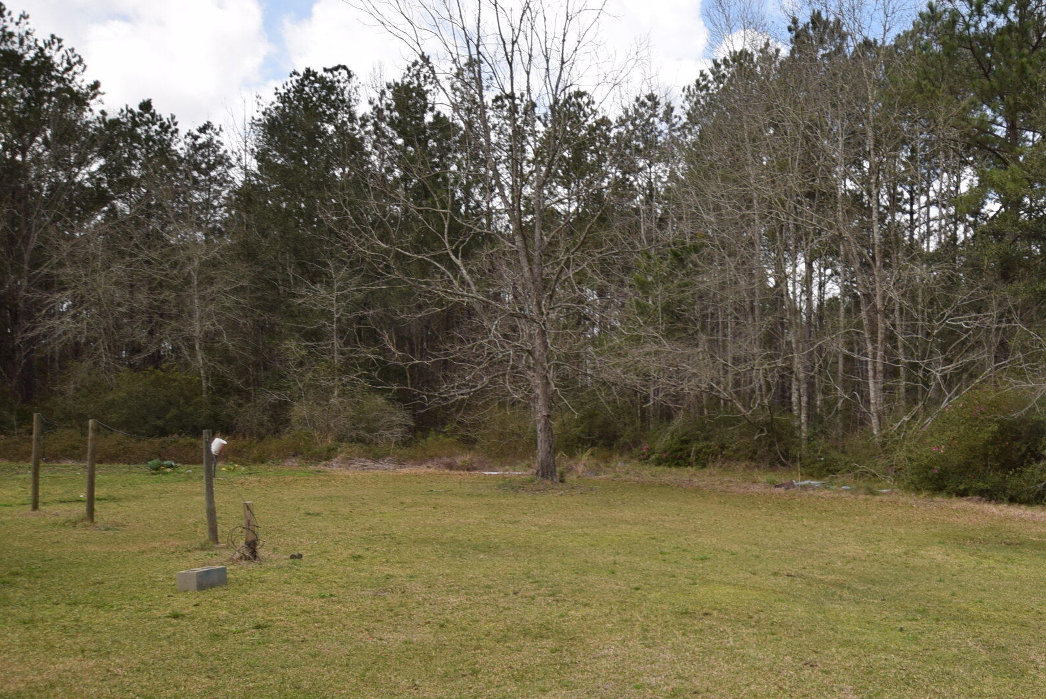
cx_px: 785
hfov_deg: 61.7
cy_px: 488
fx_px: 814
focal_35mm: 28
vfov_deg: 45.5
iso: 100
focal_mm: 10
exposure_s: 1/200
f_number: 8
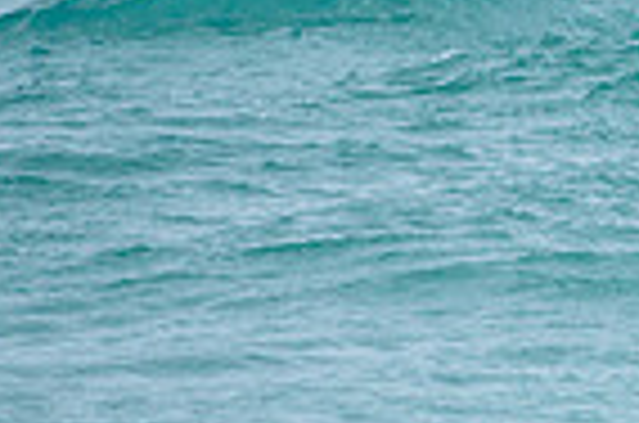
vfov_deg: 0.7
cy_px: 9
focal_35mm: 2010
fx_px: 35598
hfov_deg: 1.0
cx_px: 1024
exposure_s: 1/2000
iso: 250
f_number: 5.6
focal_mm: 400
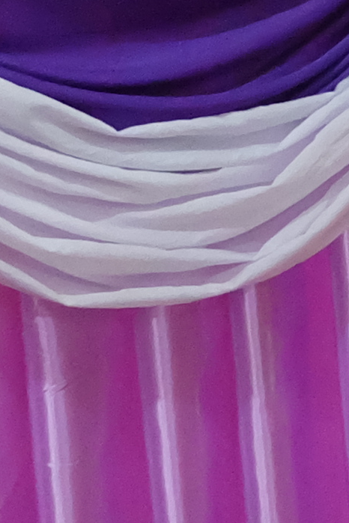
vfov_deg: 11.9
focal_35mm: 168
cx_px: 998
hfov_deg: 7.3
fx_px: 2443
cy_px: -180
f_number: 3.5
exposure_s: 1/125
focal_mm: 16
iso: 6400
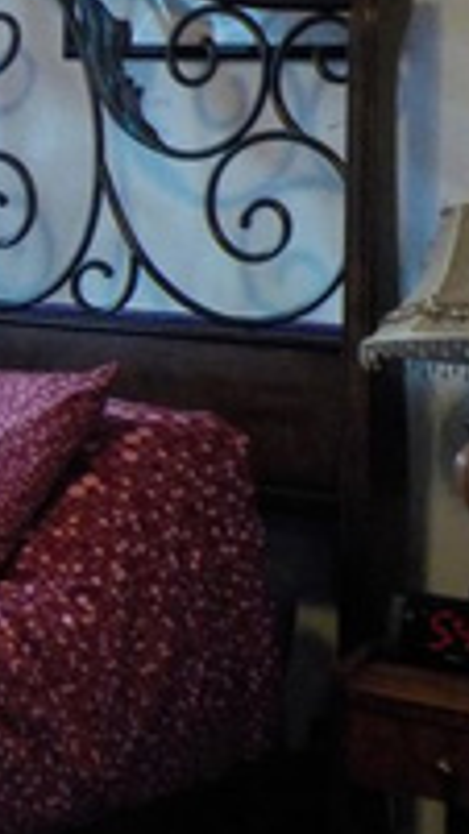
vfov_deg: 20.4
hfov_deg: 10.8
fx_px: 2300
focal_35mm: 104
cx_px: -427
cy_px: 232
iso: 320
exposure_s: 1/30
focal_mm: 4.1
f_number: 3.3
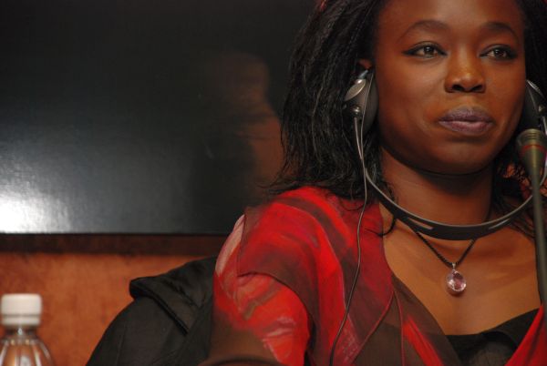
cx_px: 274
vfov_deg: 6.8
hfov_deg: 10.1
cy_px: 183
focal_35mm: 202
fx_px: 3081
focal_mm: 135
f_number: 5.6
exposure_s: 1/60
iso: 400
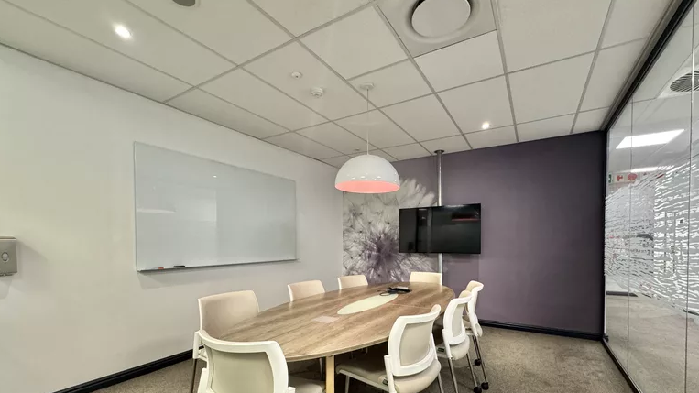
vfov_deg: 65.9
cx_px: 364
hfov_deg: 99.3
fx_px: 297
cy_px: 249
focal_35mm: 16
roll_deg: -0.1
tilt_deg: -1.4
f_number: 2.2
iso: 320
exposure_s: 1/50
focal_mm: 2.22
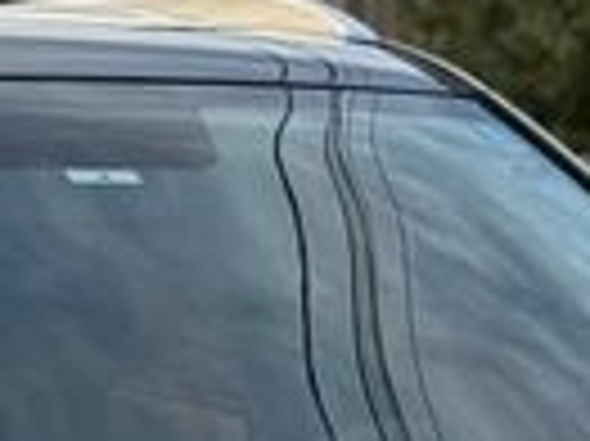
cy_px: 936
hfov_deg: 6.7
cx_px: 131
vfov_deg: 4.9
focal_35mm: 297
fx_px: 5057
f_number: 1.78
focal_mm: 6.76
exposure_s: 1/596
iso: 100
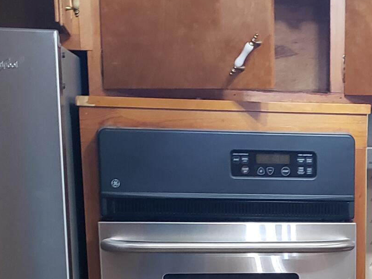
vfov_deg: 14.4
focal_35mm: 97
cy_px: 388
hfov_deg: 19.6
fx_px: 1042
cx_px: 378
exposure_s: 1/17
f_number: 1.5
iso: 250
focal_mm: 4.3
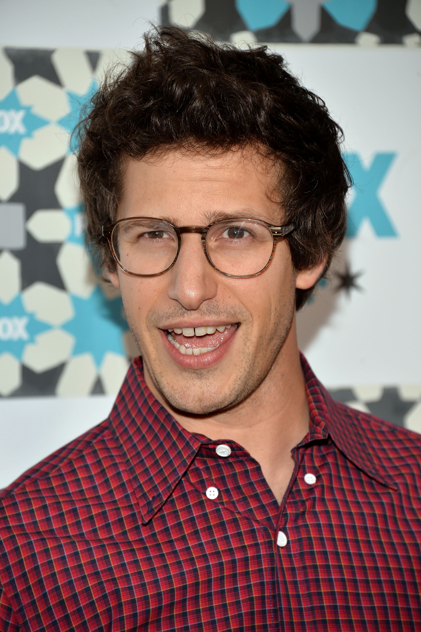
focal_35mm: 300
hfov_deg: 4.6
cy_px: 316
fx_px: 5268
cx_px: 210
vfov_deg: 6.9
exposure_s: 1/250
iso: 400
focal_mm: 300
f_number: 7.1
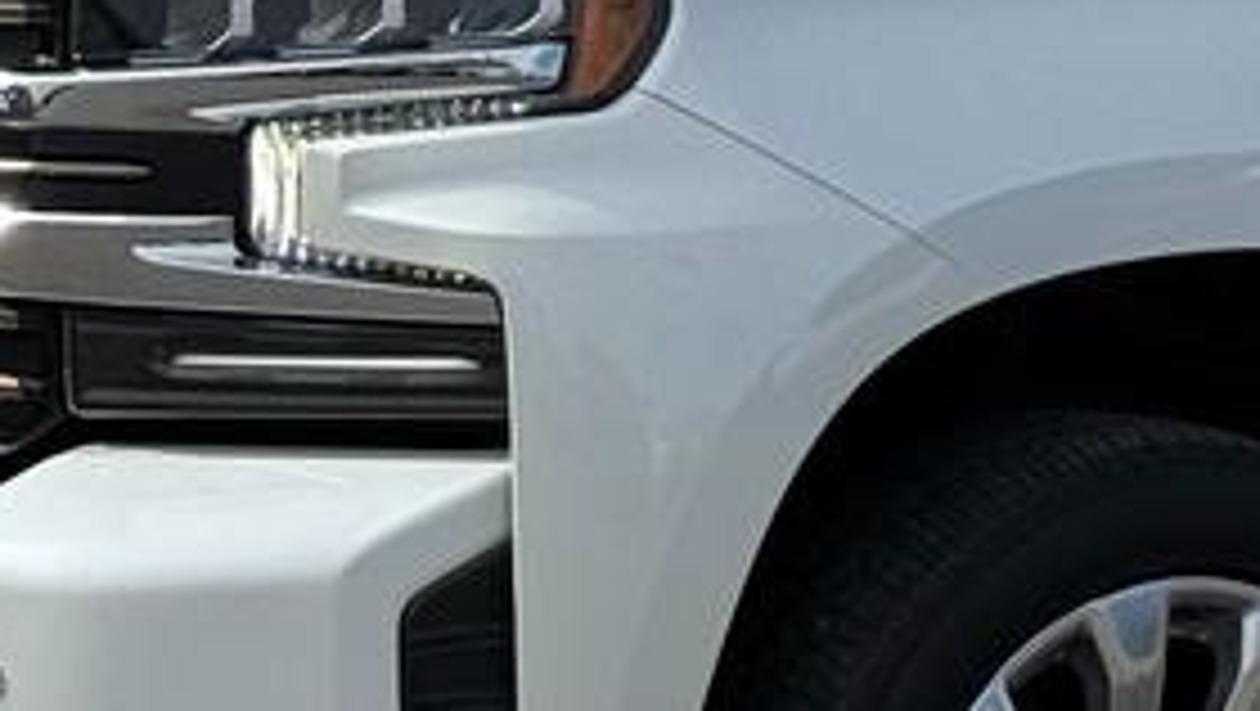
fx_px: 7991
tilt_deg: +1.1
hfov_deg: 8.9
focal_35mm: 239
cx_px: 1530
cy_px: -171
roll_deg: -1.6
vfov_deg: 5.1
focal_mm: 6.76
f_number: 1.78
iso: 80
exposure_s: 1/7874
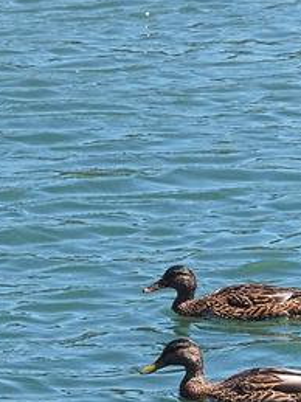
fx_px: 3551
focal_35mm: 306
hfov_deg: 4.9
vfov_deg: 6.5
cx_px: 219
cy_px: 362
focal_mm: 35
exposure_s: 1/800
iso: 100
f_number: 4
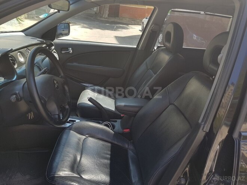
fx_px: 186
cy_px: 92
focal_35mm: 26
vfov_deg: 53.1
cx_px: 124
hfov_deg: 67.3
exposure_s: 1/520
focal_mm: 4.2
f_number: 1.7
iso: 40
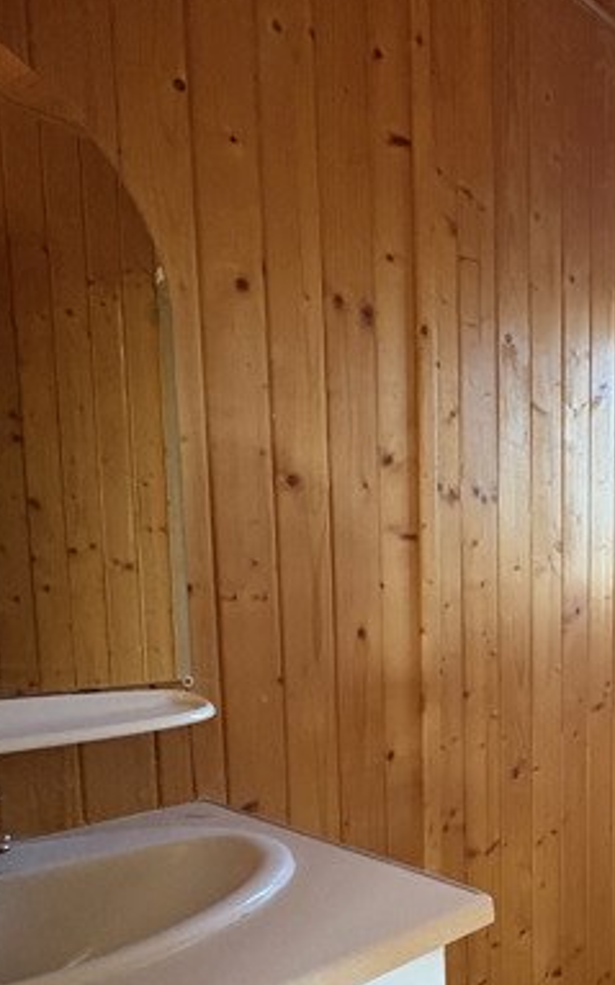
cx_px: 723
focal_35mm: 31
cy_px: 671
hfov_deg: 33.6
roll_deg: -1.4
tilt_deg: -7.8
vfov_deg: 59.6
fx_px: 832
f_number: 2.2
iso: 800
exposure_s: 1/60
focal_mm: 2.22
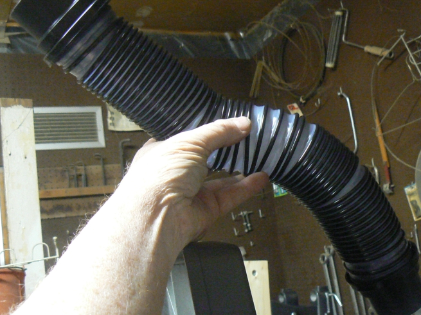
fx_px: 535
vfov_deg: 32.9
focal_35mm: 44
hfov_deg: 42.8
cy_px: 153
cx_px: 247
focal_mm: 6
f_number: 2.8
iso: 400
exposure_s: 1/6
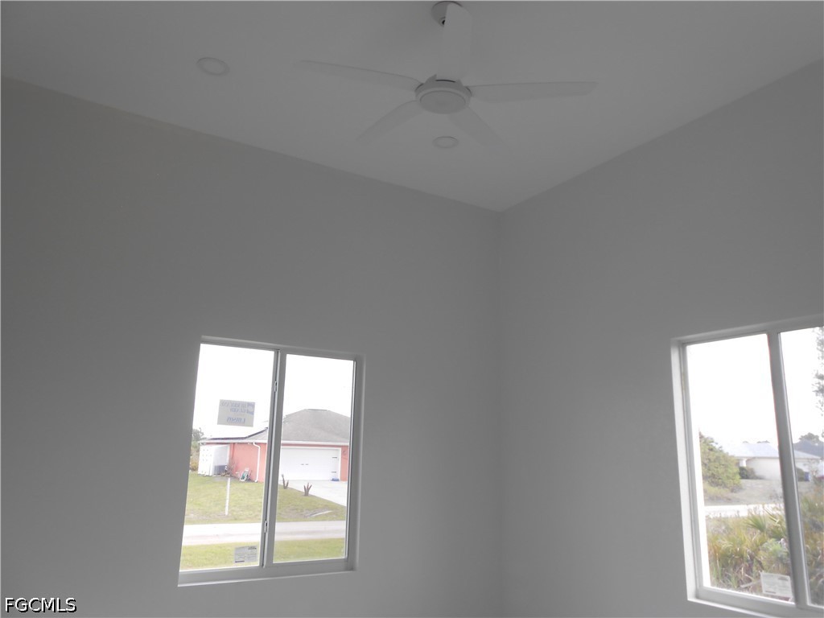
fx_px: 619
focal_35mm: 26
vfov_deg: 53.1
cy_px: 309
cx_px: 412
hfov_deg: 67.3
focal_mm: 4.6
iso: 80
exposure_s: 1/60
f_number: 3.5
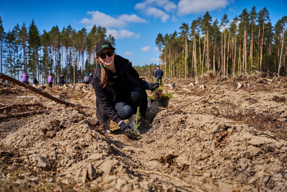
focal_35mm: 30
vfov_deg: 43.6
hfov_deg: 61.9
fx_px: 239
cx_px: 144
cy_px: 96
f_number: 2.8
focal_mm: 30
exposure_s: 1/3200
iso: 200
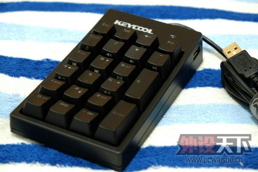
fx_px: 595
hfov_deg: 24.5
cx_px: 129
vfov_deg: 16.5
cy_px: 86
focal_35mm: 83
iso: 100
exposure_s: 2
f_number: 5.6
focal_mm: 55
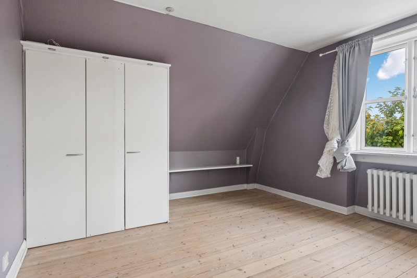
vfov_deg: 57.8
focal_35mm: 22
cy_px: 139
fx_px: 252
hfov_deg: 79.2
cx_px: 208
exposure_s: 1/5
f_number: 8
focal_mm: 14.5
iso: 200
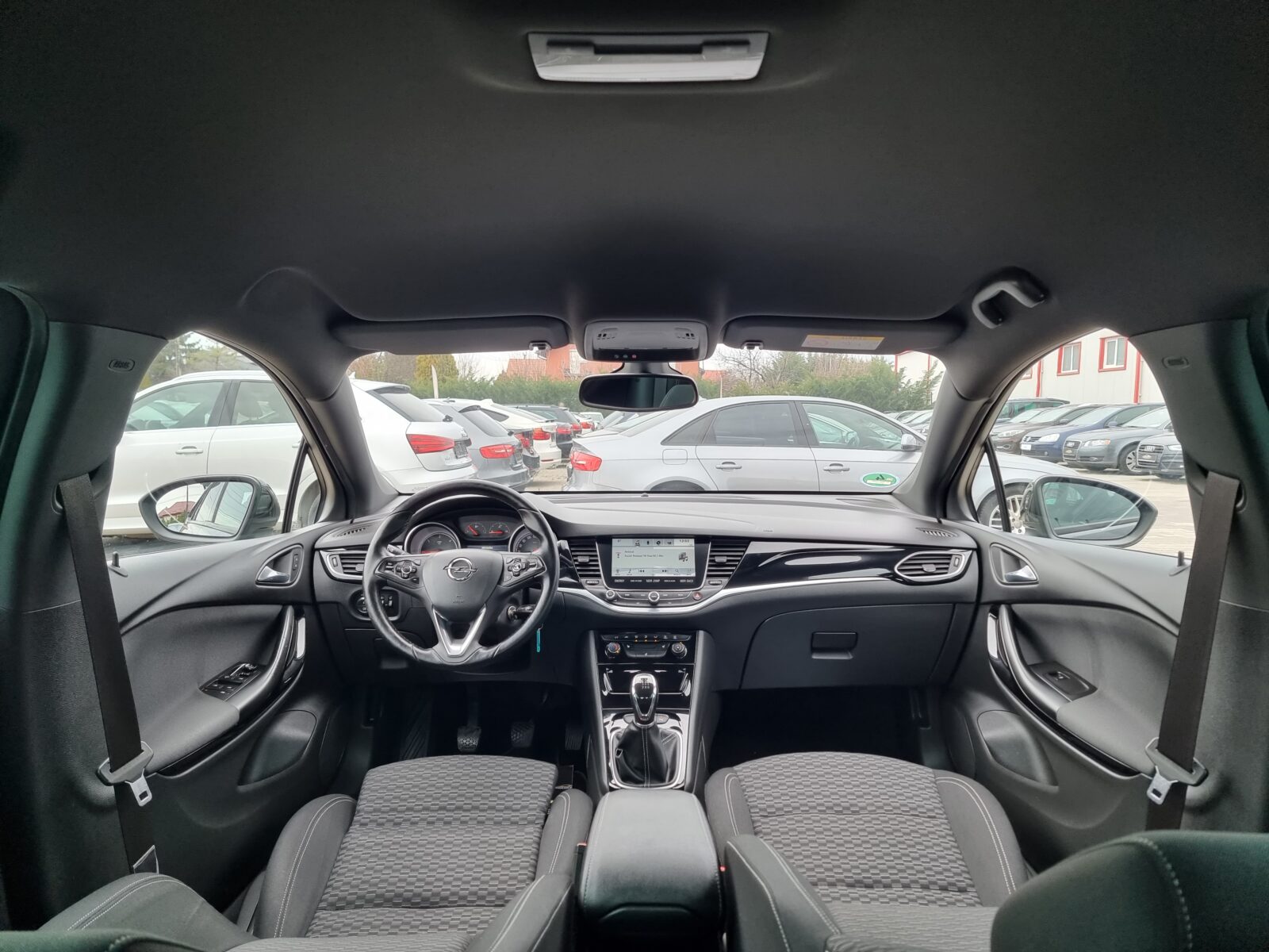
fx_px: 880
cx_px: 634
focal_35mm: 24
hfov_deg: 71.6
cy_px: 476
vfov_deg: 56.8
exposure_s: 1/100
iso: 80
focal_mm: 6.7
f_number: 1.8
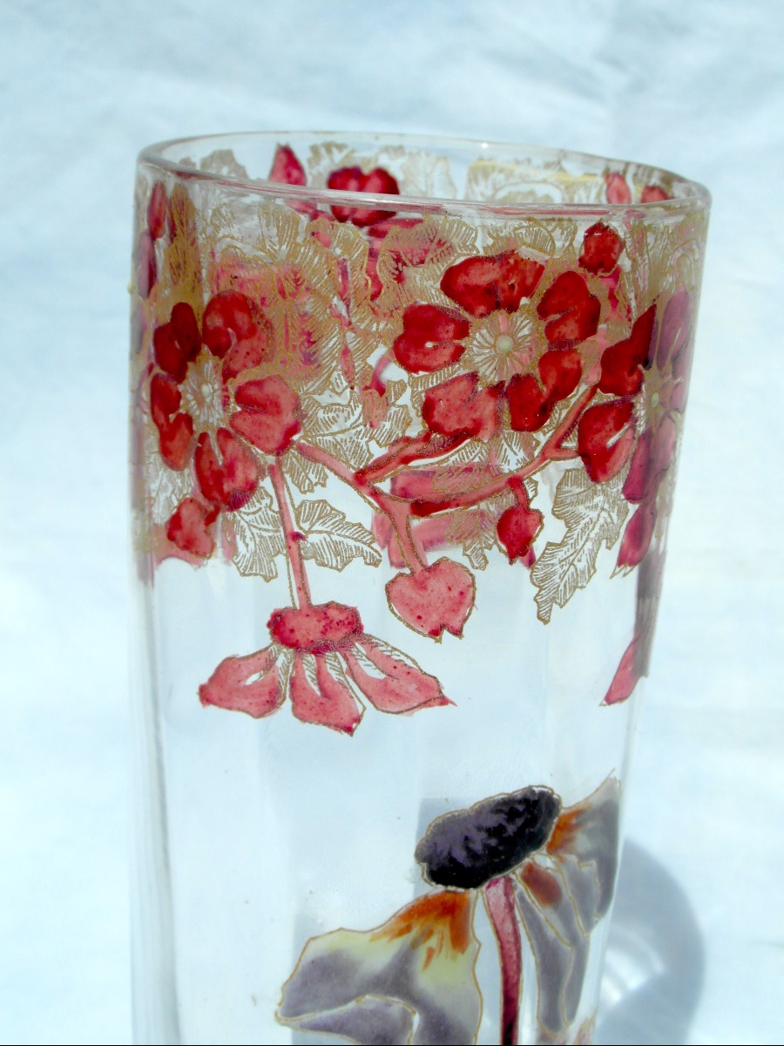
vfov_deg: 36.2
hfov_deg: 27.5
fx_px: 1600
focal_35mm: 53
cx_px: 392
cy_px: 523
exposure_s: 1/500
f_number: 6
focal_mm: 8.7
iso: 80
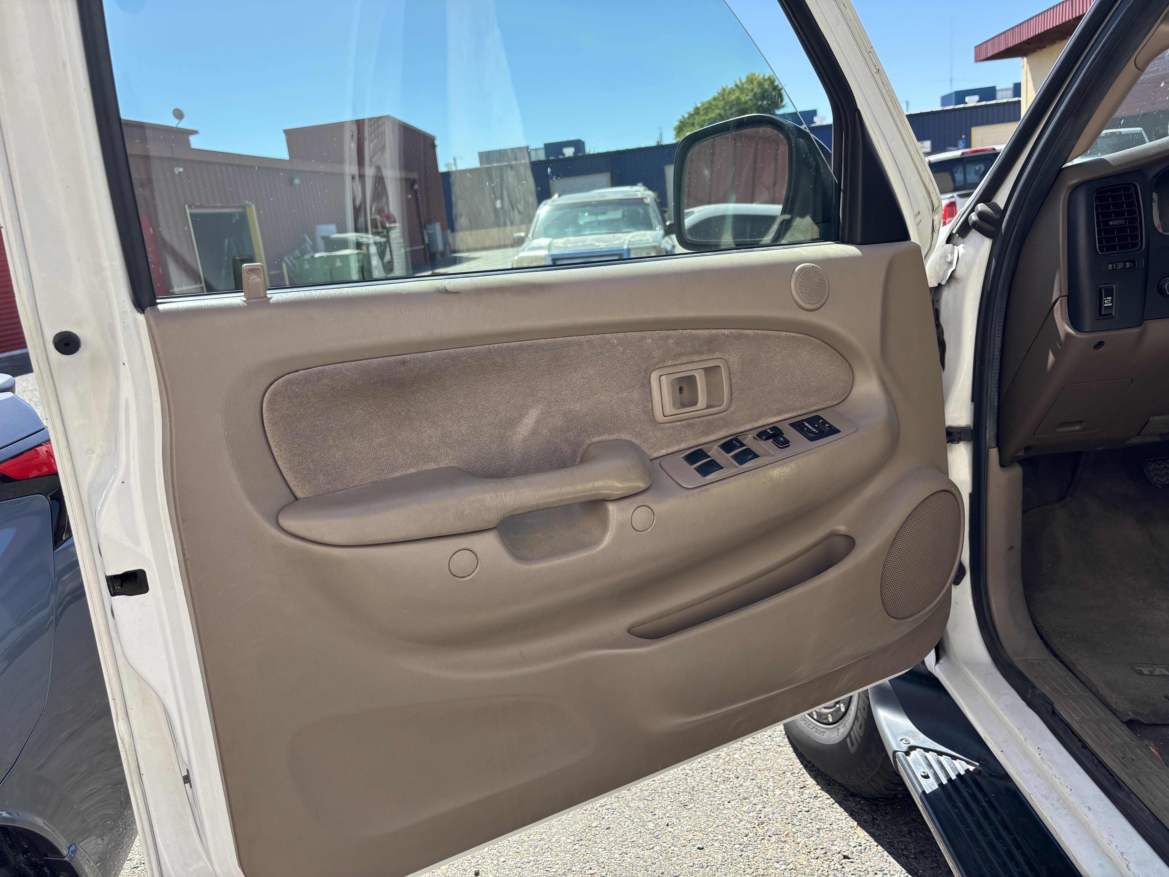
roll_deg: +6.1
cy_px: 438
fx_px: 878
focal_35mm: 26
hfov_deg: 67.3
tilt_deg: -14.6
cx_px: 584
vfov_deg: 53.1
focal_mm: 5.96
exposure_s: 1/1381
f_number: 1.6
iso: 50
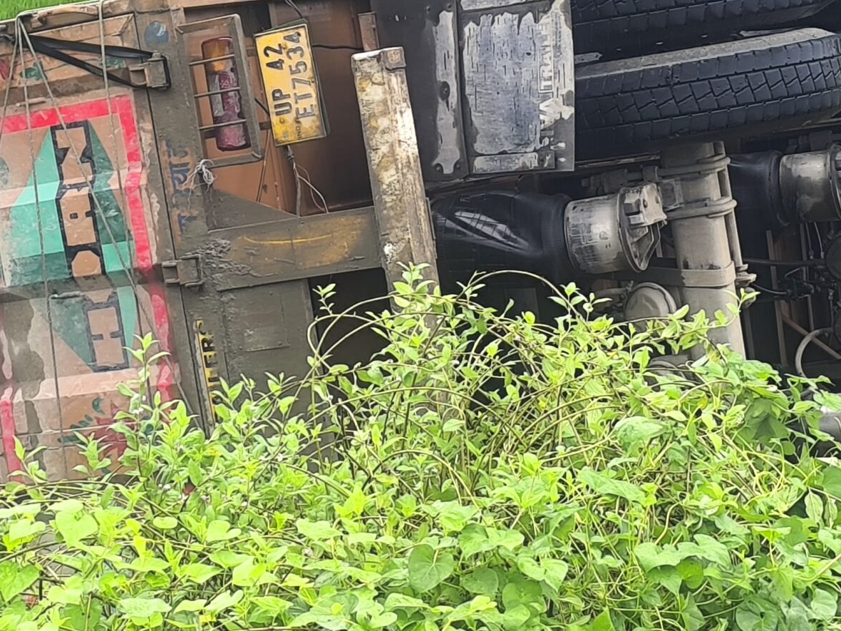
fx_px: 3426
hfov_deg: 14.0
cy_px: 245
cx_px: 298
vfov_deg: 10.5
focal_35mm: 141
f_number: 1.65
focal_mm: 6.14
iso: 50
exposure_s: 1/154
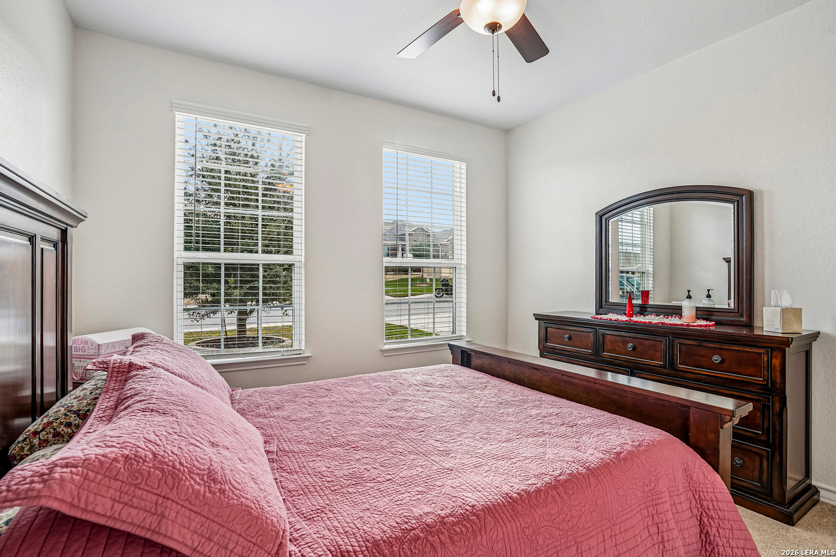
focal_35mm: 16
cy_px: 278
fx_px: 372
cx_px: 418
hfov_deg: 96.7
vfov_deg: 73.7
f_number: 8
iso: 400
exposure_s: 1/60
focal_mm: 16
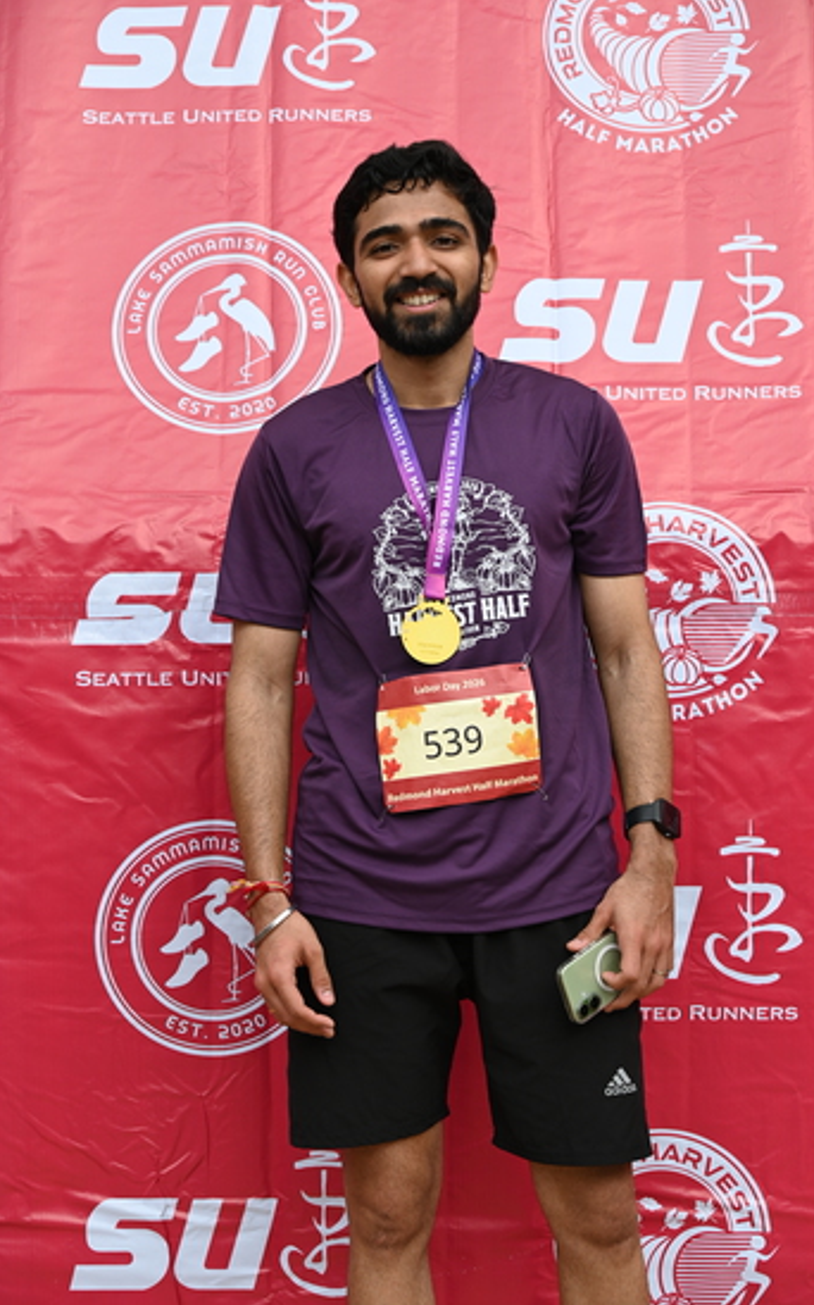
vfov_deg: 23.8
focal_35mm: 87
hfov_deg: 15.0
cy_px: 652
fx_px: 3091
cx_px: 420
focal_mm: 85
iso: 220
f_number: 6.3
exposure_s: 1/250
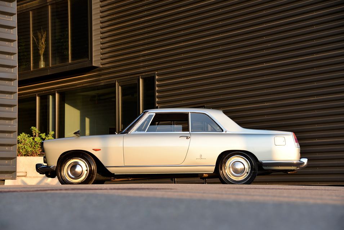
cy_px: 115
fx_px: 813
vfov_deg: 16.1
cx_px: 172
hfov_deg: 23.9
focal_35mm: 85
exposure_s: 1/125
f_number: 6.3
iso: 200
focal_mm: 85
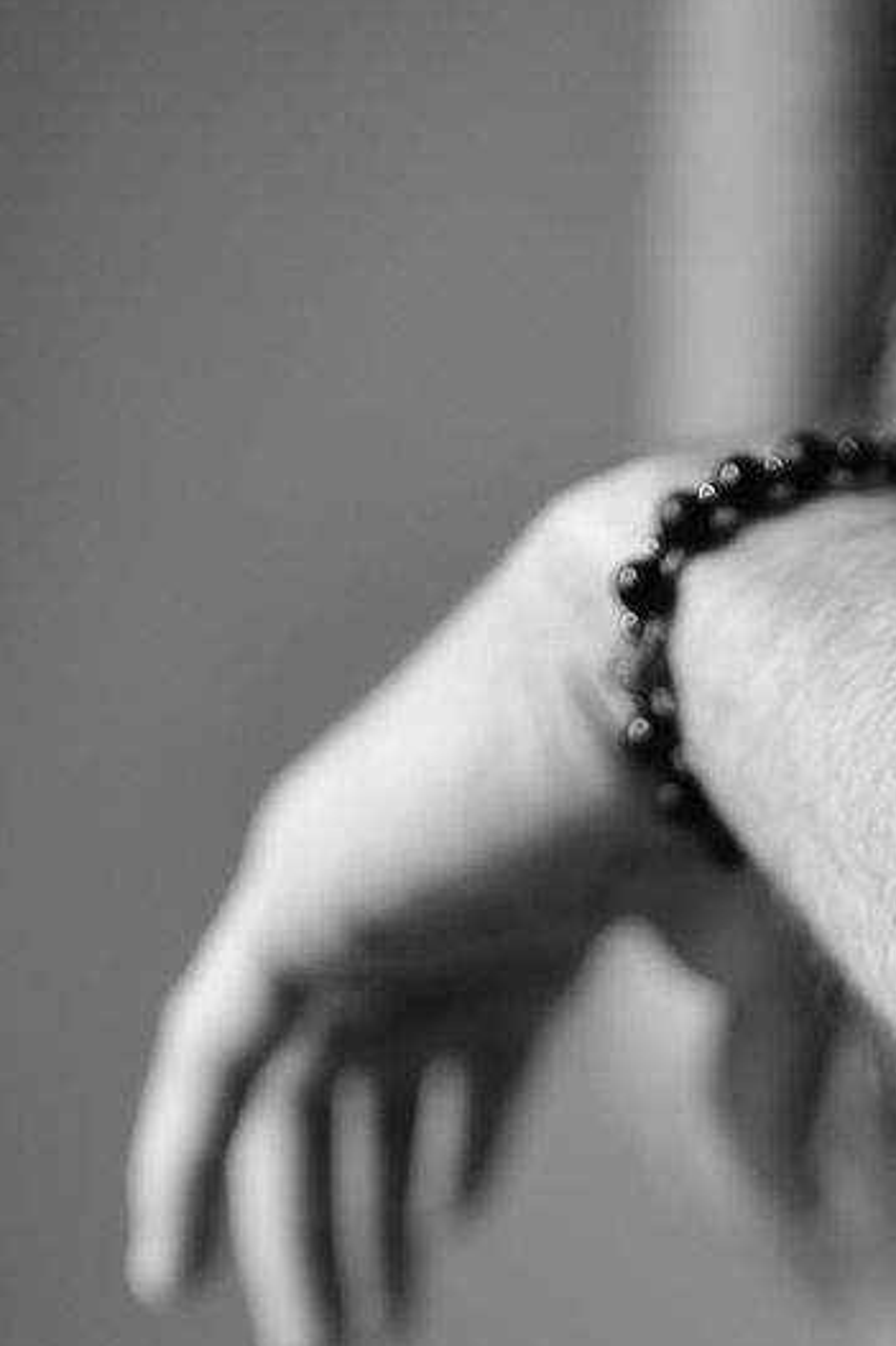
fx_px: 3810
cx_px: 1202
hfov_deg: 12.9
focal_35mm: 102
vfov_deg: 18.1
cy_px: 1931
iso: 320
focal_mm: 35
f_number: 2
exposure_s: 1/125
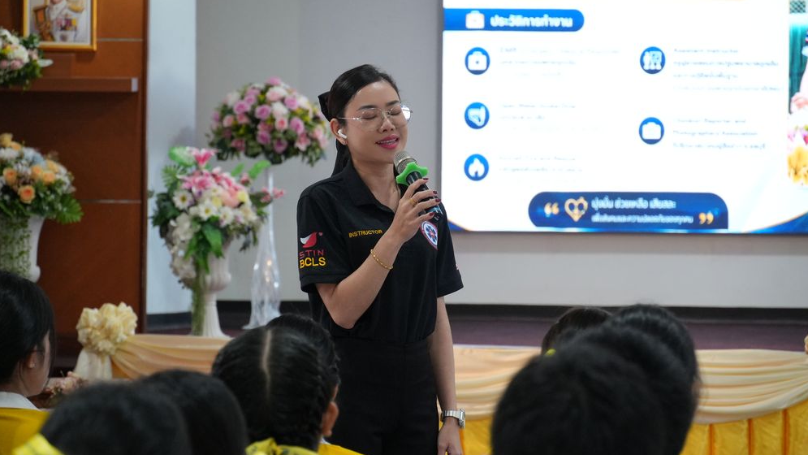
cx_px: 404
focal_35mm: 160
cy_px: 197
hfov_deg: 13.5
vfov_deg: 7.6
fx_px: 3418
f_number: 5.6
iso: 2500
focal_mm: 101
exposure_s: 1/125
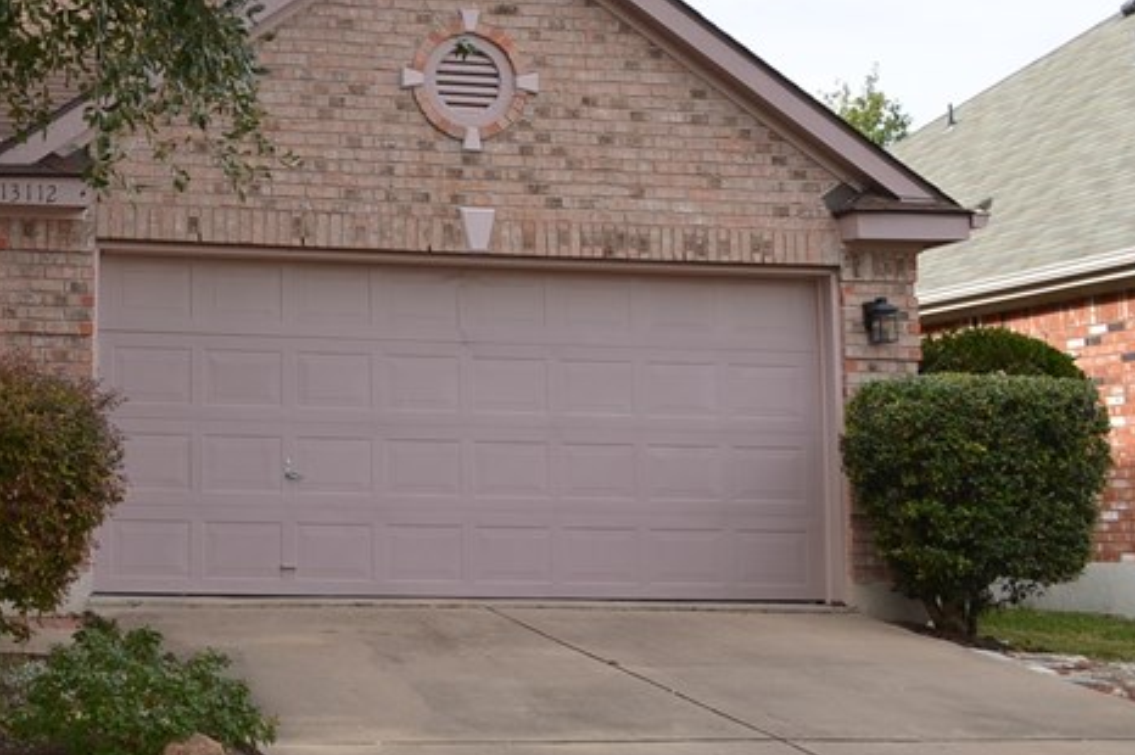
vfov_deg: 17.4
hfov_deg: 25.0
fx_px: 2426
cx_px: -11
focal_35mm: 77
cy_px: 35
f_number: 6.3
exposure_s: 1/200
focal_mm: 22
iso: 100
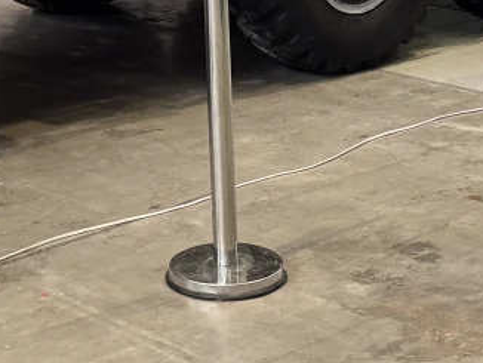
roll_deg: +2.5
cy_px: -256
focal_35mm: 106
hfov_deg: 18.5
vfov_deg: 12.9
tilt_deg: -0.9
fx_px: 1480
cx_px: 184
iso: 160
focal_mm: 6.76
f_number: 1.78
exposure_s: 1/50
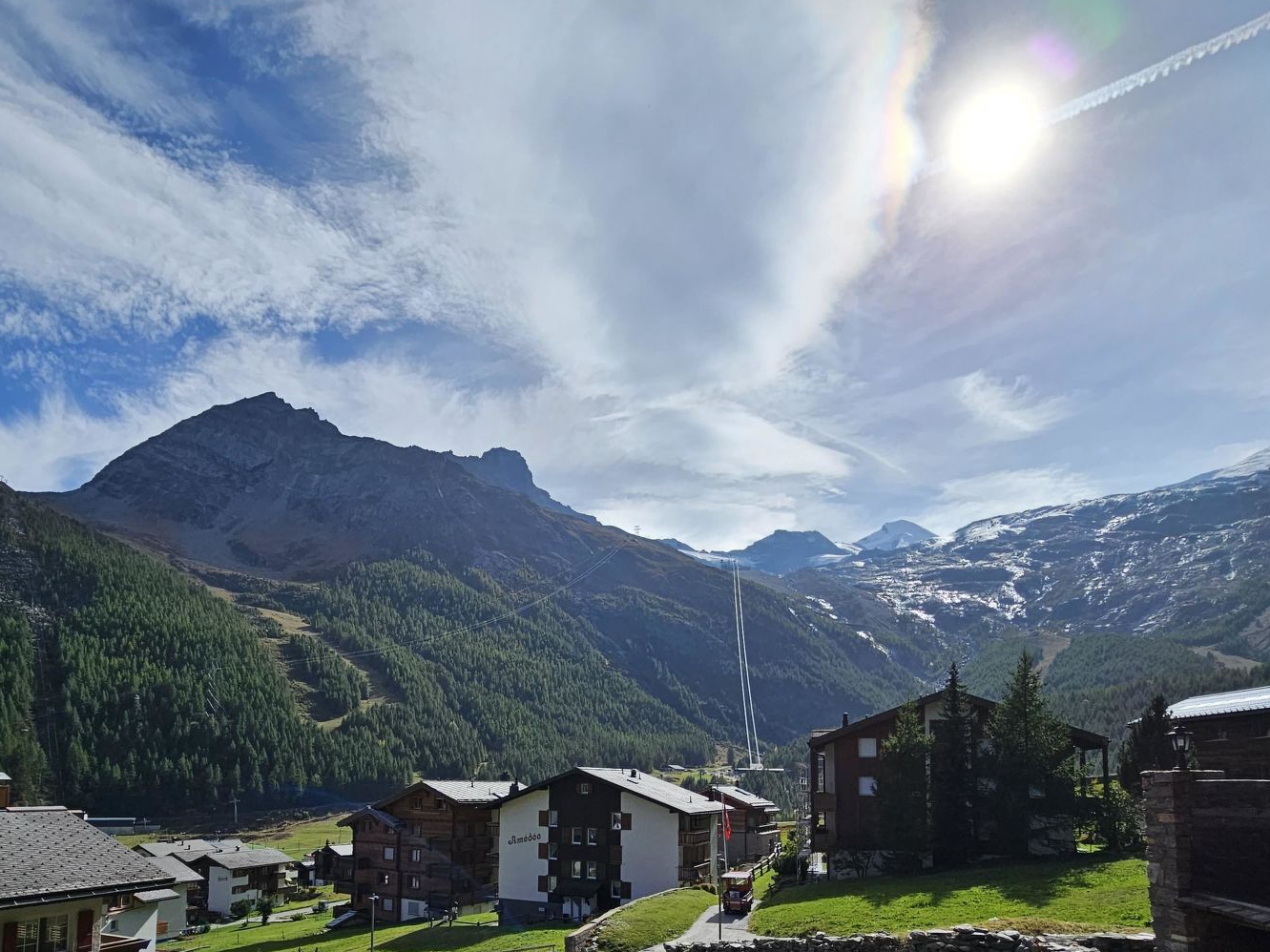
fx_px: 734
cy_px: 708
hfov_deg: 81.4
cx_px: 561
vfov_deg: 62.4
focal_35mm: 20
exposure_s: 1/4860
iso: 50
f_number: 2.2
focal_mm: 2.2
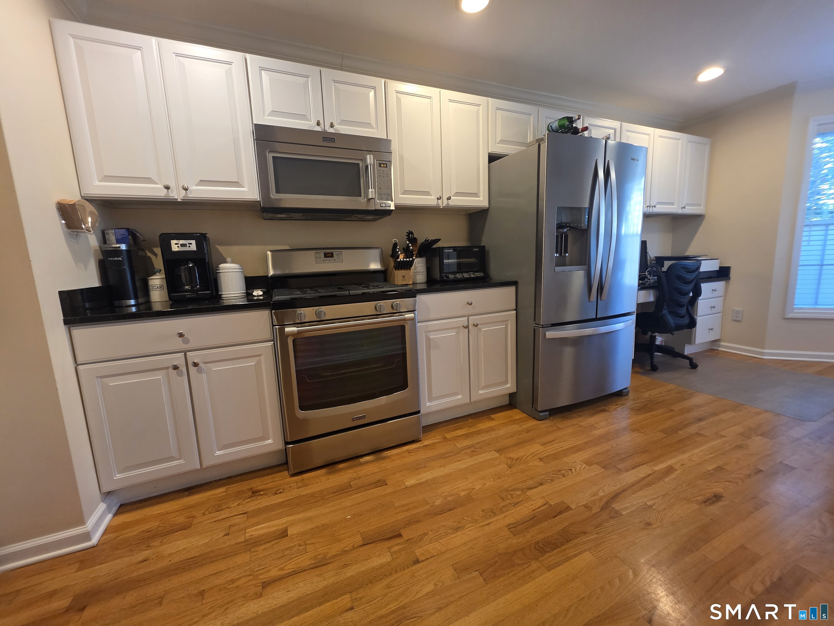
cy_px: 313
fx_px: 313
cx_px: 417
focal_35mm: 13
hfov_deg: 106.2
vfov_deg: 89.9
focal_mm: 2.2
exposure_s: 1/120
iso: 200
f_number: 1.9
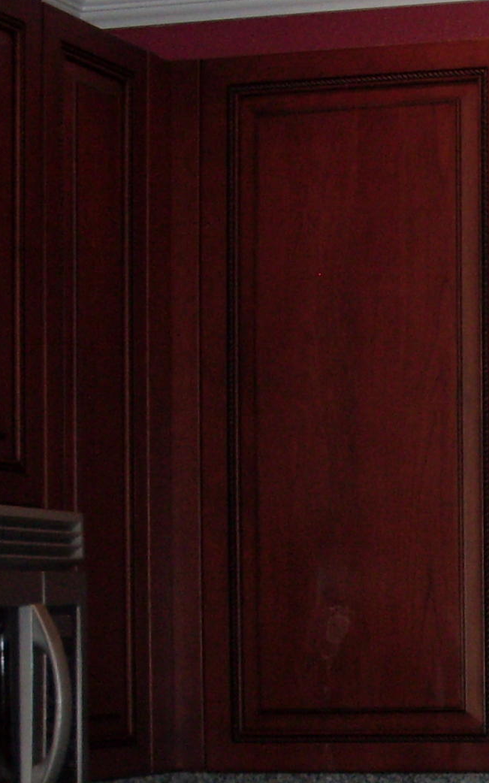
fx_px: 2474
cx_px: 894
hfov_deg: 10.6
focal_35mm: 116
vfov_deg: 17.6
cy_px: 745
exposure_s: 1/45
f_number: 2.8
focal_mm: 6.3
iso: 100
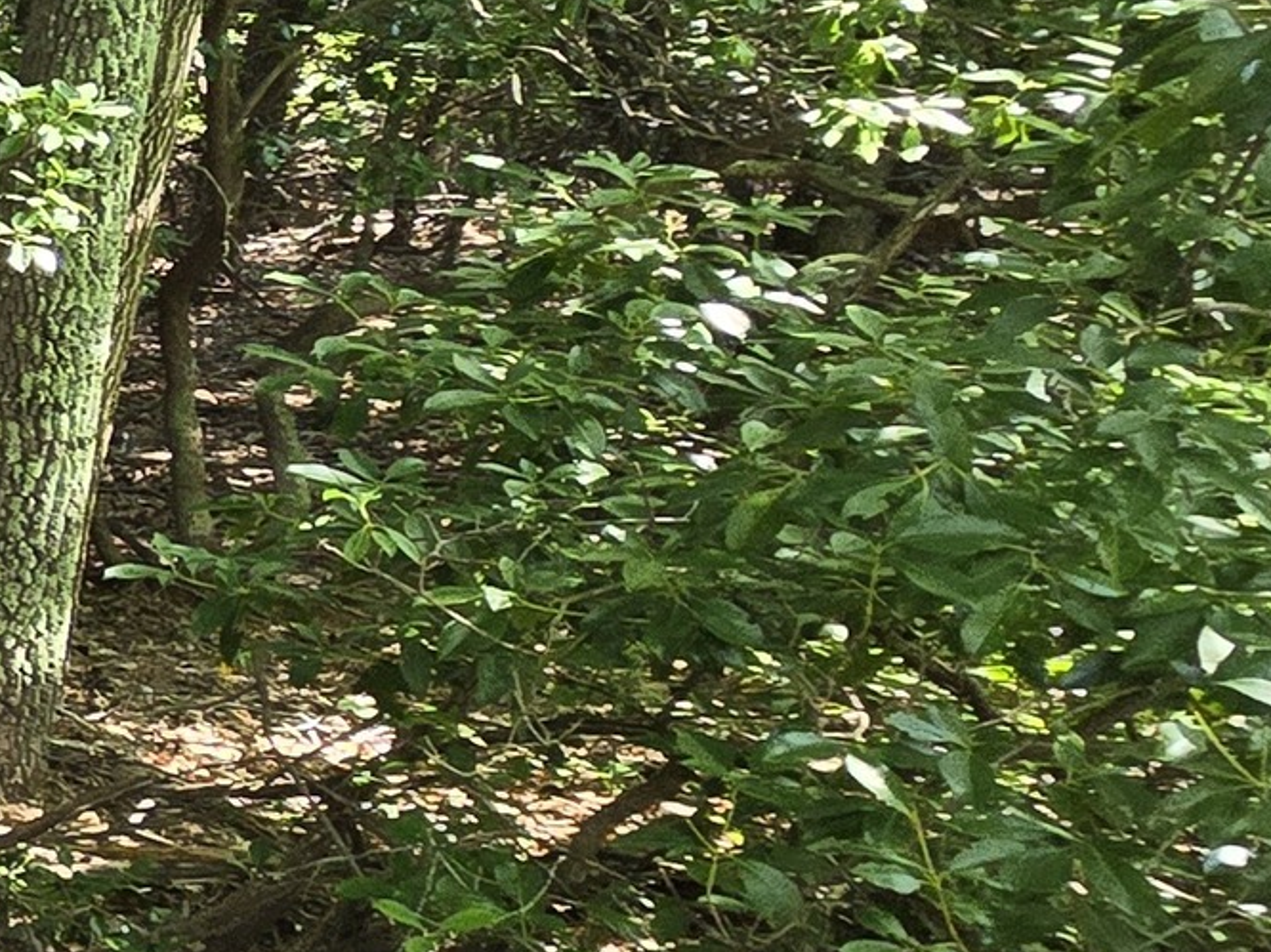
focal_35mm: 60
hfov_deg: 16.4
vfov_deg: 24.3
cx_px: -1611
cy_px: 330
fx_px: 2202
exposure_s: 1/120
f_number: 2.2
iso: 100
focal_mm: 2.2
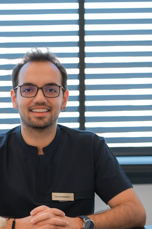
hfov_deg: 9.9
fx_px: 874
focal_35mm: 138
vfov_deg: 14.8
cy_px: 154
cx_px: 31
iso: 250
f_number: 1.6
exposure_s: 1/400
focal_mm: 56
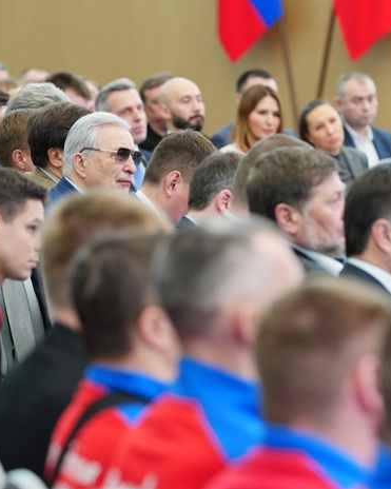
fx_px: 4095
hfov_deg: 5.5
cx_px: 177
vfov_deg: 6.8
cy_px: 244
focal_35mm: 283
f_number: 5
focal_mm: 200
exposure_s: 1/250
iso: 3200
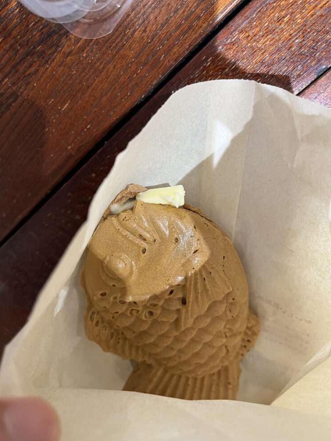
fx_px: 344
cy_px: 220
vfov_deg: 65.3
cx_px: 170
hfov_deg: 51.4
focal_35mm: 27
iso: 200
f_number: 1.6
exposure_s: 1/60
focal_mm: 5.1
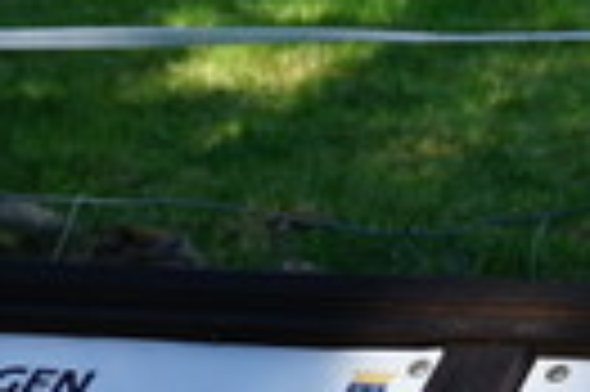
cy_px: 68
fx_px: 2881
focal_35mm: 176
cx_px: 1365
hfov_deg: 10.3
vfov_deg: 7.8
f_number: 9
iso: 100
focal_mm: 16
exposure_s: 1/100
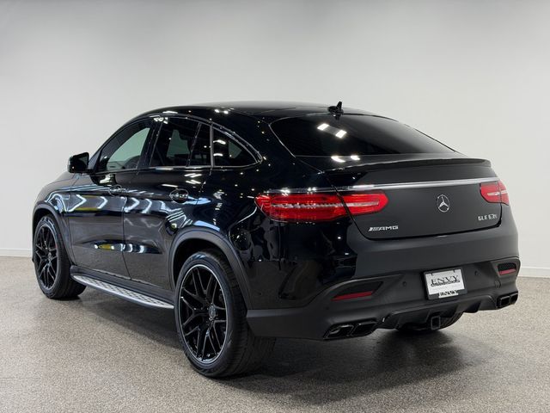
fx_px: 763
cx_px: 275
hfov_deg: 39.7
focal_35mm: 48
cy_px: 206
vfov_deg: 30.3
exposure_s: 1/132
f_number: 1.78
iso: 50
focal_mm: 6.76
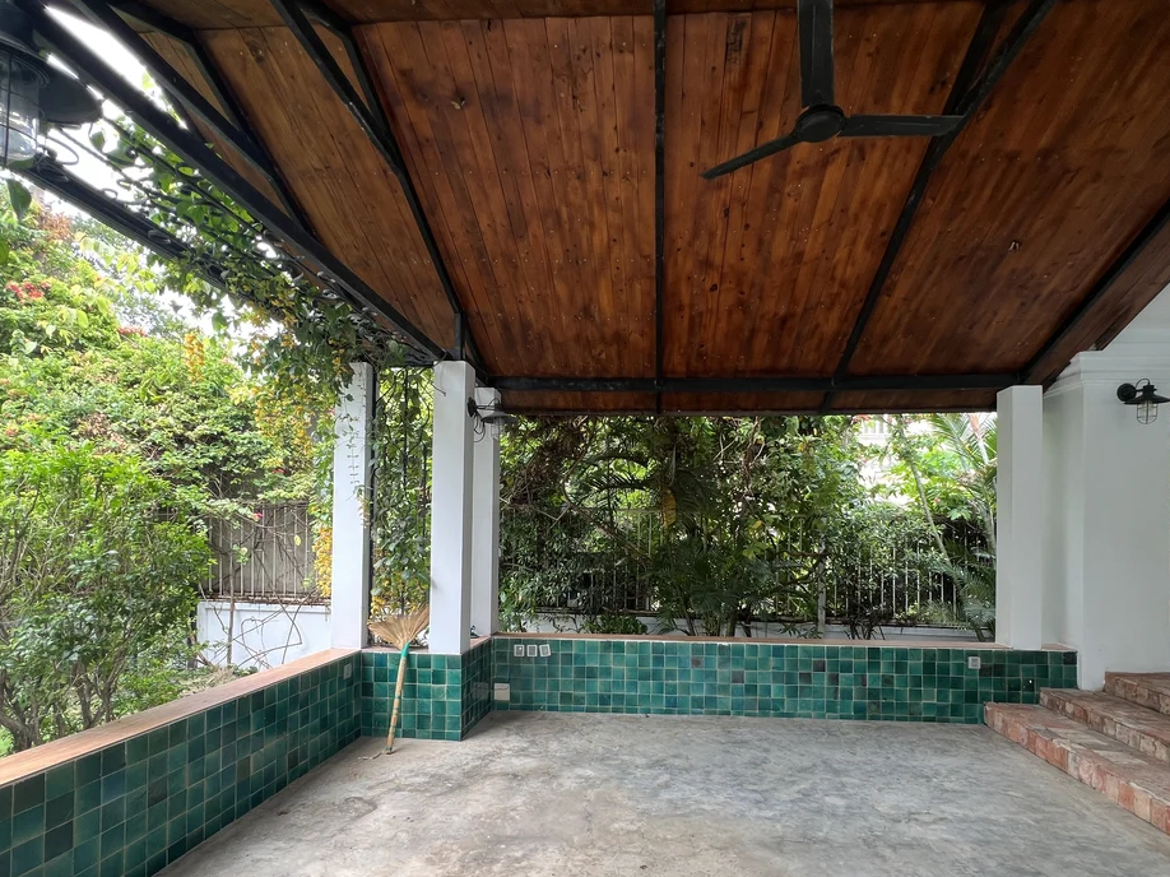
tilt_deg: +0.1
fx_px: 574
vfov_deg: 73.8
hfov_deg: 91.0
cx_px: 616
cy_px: 532
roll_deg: -0.3
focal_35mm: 17
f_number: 1.8
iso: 40
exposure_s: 1/99
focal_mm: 1.57
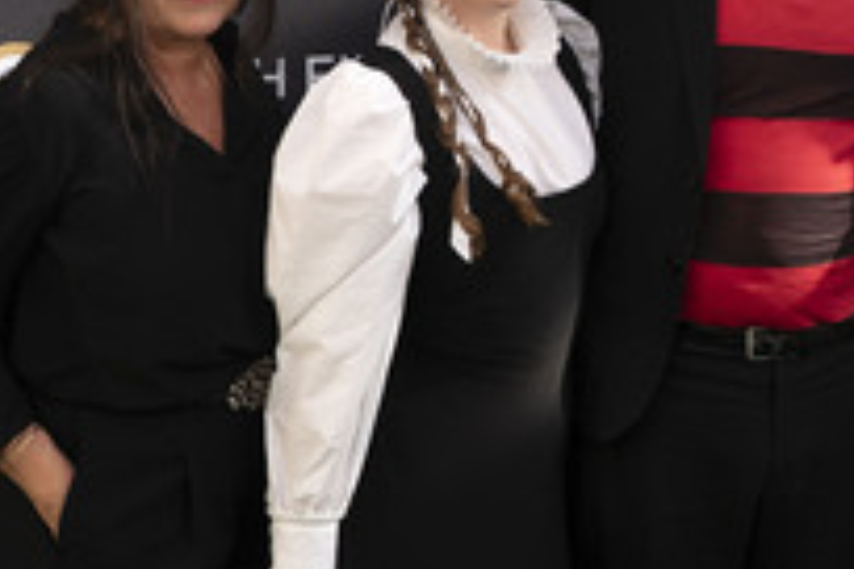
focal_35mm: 170
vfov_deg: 8.0
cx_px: 716
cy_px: -3
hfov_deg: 12.0
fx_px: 4032
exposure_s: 1/640
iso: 800
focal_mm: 70
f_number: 6.3
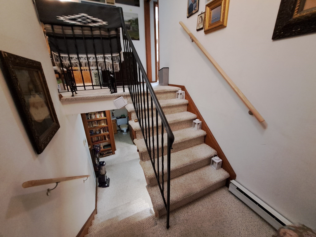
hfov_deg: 106.2
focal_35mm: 13
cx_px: 158
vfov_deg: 89.9
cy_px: 118
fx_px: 119
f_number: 2.2
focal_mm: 1.74
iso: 800
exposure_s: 1/20
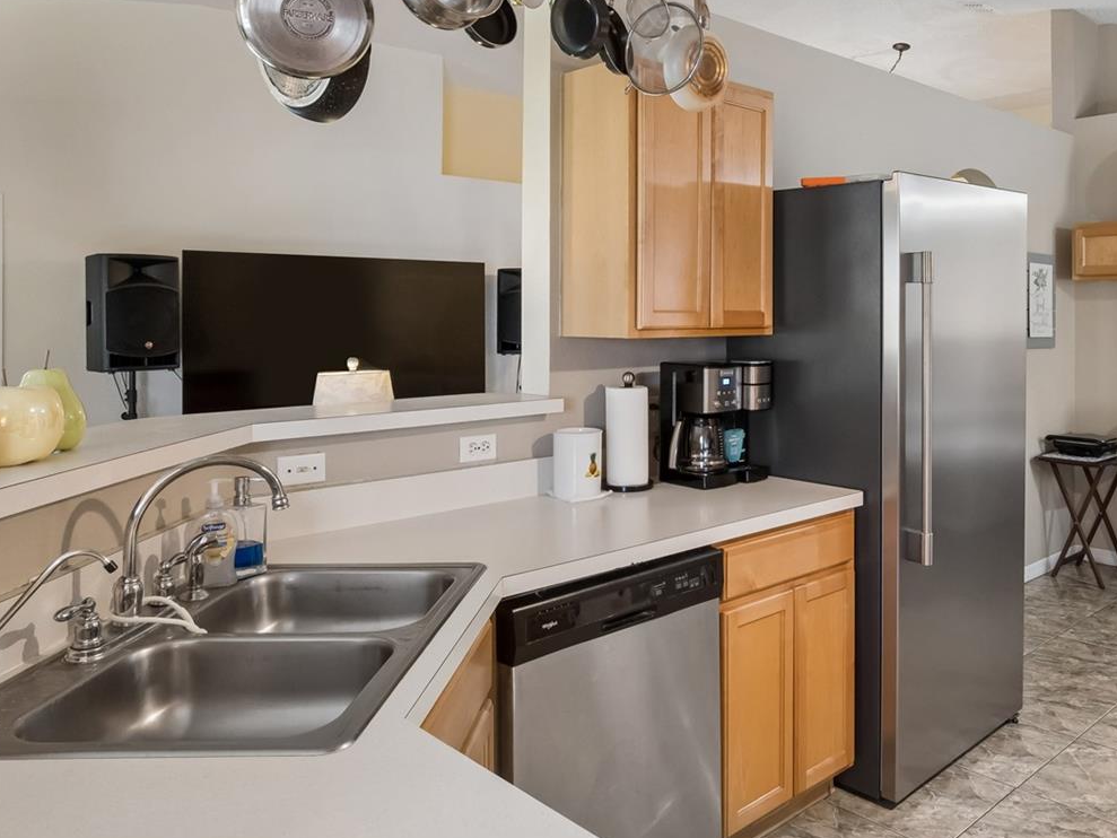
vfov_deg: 49.1
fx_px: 904
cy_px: 299
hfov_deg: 62.7
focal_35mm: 28
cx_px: 688
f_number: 11
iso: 1600
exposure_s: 1/15
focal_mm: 12
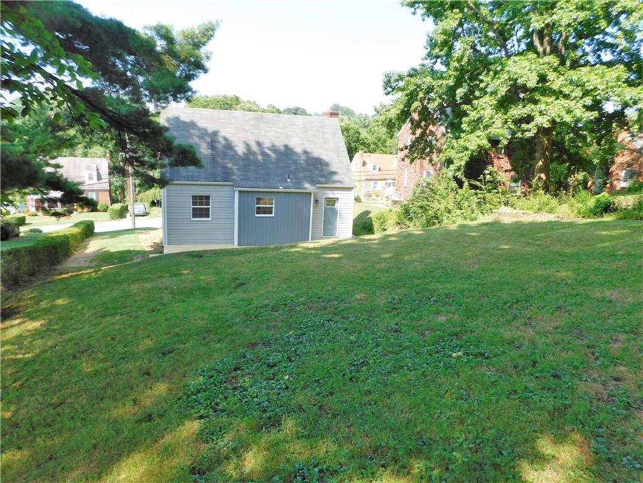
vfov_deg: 56.8
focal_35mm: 24
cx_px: 322
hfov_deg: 71.6
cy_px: 242
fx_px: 446
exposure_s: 1/500
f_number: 3
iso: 125
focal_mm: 4.1
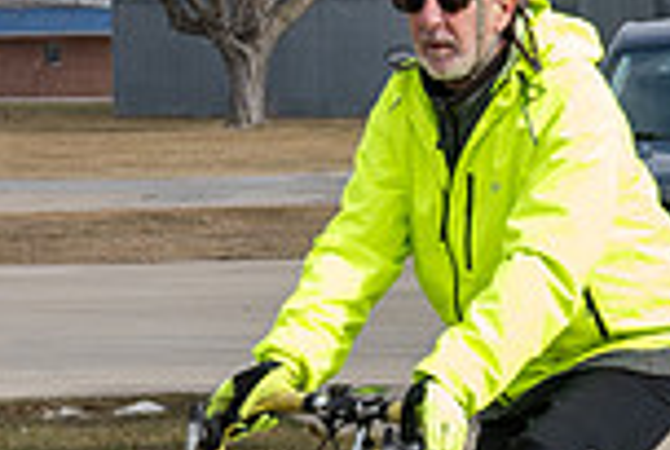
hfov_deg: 5.4
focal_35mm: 381
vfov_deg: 3.6
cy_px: 304
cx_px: 961
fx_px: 7105
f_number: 7.1
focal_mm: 48
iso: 250
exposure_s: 1/320
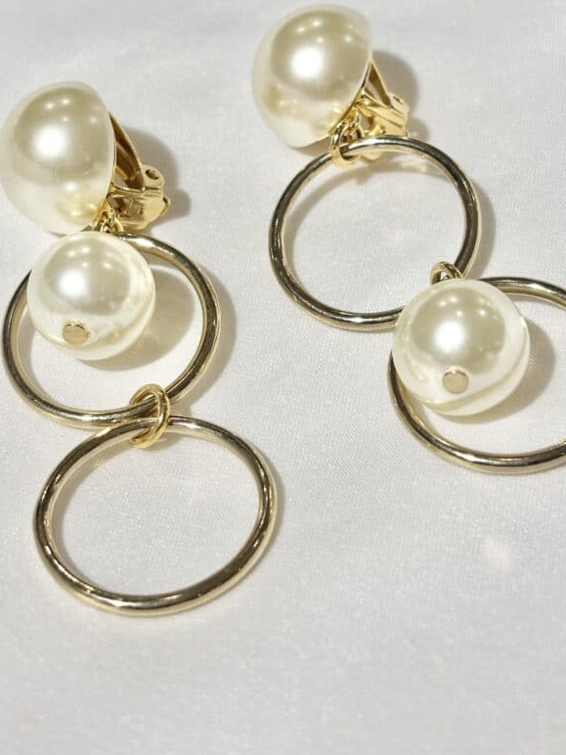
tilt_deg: -45.2
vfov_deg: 28.0
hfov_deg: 21.3
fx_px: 1504
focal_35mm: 69
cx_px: 285
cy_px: 270
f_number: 1.6
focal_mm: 5.96
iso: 32
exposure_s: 1/231
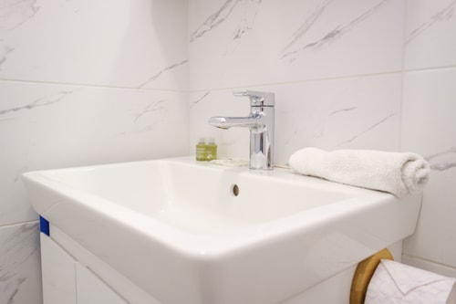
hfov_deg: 67.4
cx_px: 228
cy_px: 152
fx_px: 342
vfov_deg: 47.9
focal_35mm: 27
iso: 320
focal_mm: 18.2
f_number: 4
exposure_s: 1/60
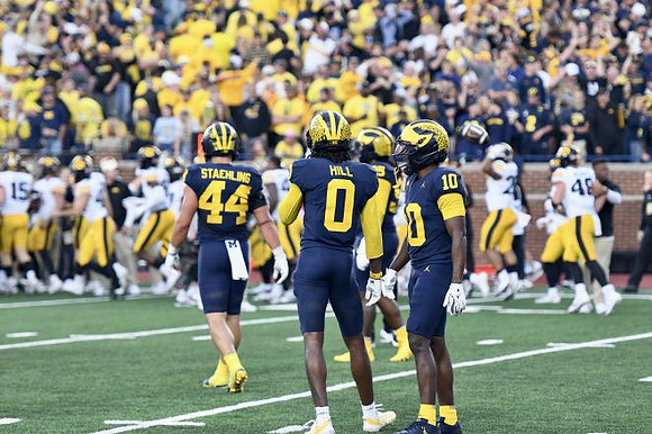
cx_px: 326
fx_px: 3801
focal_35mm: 210
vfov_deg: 6.5
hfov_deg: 9.8
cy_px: 217
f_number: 2.8
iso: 1250
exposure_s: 1/1000
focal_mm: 140
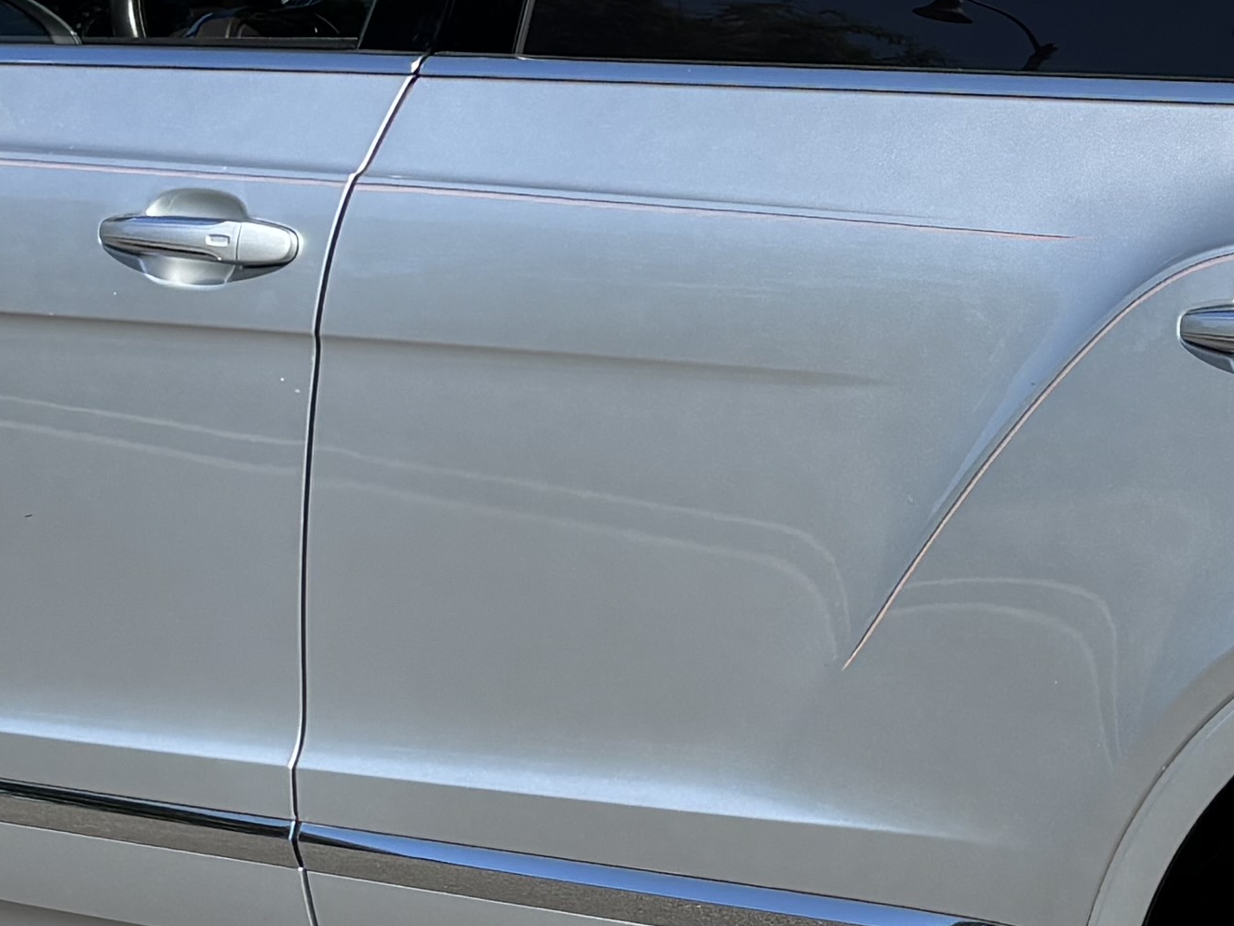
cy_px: 159
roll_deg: -2.4
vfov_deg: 13.2
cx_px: 1210
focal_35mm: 112
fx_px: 3993
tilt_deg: -8.2
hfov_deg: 17.2
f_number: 1.6
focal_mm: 5.96
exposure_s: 1/3534
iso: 50
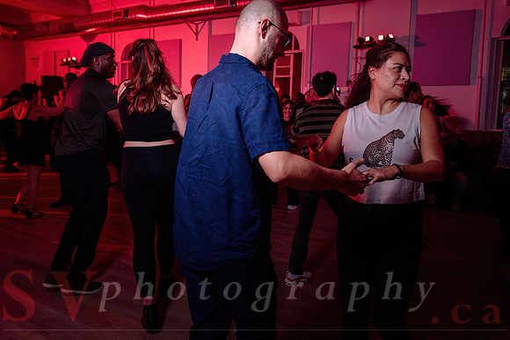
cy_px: 143
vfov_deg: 46.6
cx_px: 255
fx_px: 394
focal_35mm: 28
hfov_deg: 65.9
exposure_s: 1/60
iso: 800
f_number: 3.5
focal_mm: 24
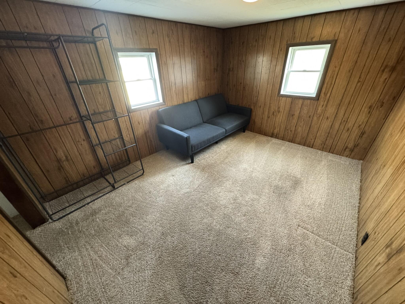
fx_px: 164
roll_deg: +2.1
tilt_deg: -28.4
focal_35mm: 14
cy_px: 152
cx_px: 202
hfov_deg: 102.1
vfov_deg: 85.7
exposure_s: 1/60
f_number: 2.2
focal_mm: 2.22
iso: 640
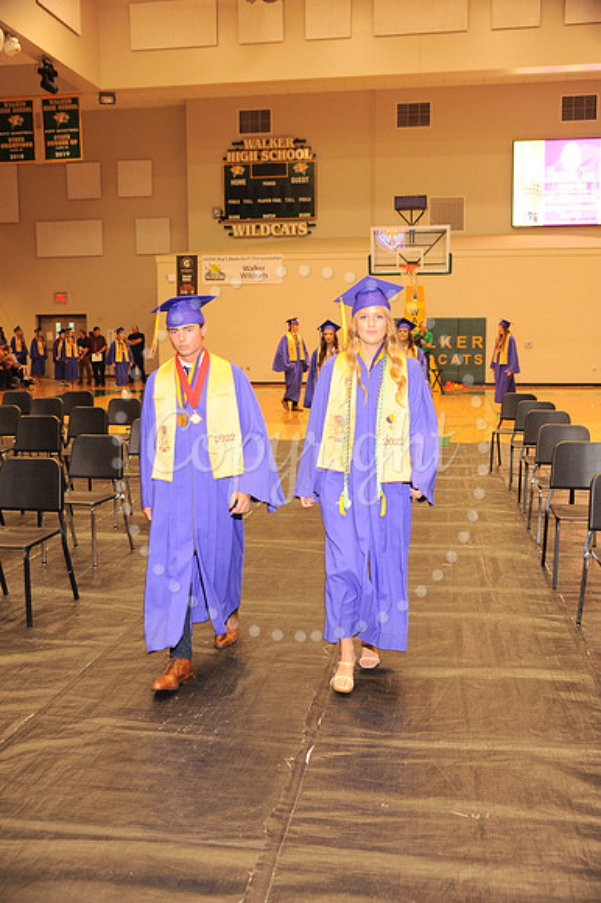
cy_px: 452
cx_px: 300
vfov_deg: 54.5
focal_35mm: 35
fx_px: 877
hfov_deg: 37.8
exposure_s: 1/60
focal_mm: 35
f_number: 5.6
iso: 1250
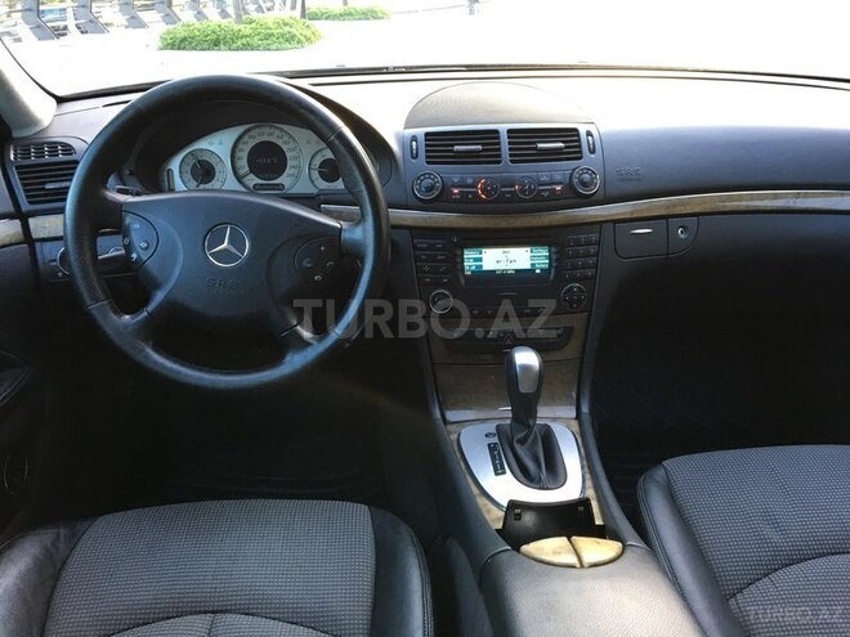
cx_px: 425
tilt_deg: -25.8
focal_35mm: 29
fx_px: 712
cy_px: 318
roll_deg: +1.3
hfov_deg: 61.7
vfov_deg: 48.2
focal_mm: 4.15
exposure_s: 1/33
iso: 50
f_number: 2.2
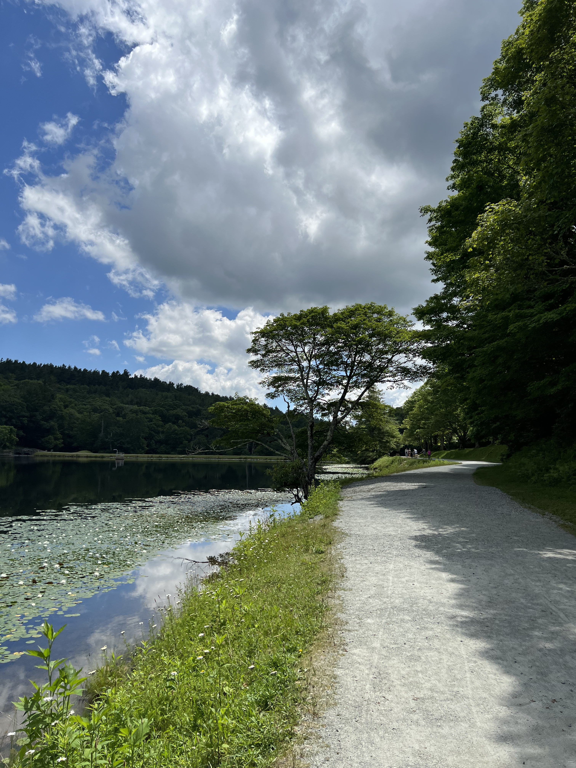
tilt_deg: +7.6
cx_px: 288
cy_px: 384
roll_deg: -0.7
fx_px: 577
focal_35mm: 26
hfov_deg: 53.1
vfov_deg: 67.3
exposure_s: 1/6993
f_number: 1.5
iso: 50
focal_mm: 5.7
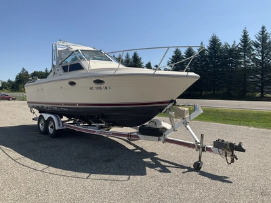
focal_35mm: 29
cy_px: 102
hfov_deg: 61.7
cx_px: 136
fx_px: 227
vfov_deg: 48.2
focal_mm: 3
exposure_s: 1/2227
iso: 25
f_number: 1.8
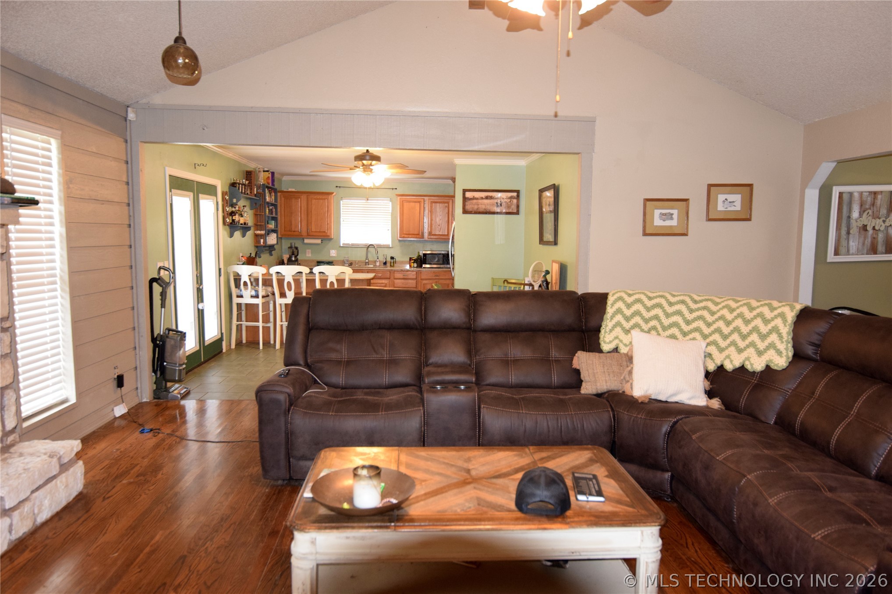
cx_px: 446
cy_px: 297
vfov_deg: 50.4
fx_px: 632
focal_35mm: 26
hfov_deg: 70.4
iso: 1250
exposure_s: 1/60
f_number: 2.8
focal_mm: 17
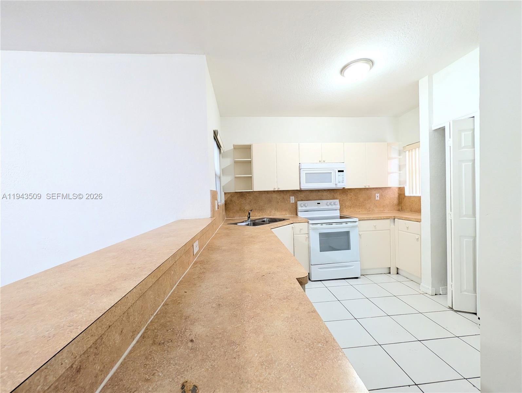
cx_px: 261
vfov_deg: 94.6
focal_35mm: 12
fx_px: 181
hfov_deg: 110.5
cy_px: 196
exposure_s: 1/60
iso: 128
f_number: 1.7
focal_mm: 2.02
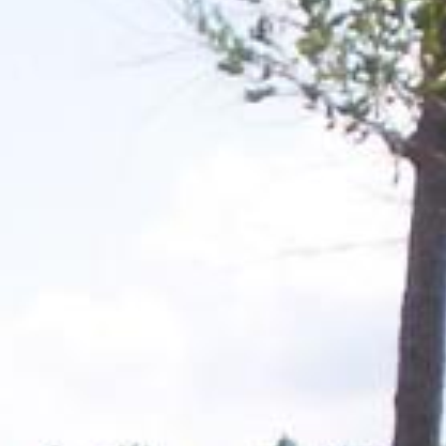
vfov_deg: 5.7
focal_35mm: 292
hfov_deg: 5.7
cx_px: -680
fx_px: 4256
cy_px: 1210
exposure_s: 1/493
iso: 100
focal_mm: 5.9
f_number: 4.5
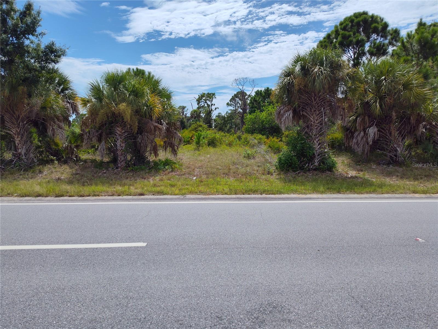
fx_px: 291
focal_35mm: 23
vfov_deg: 58.9
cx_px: 219
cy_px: 164
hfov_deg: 73.9
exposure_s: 1/4059
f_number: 1.8
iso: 100
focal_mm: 5.56
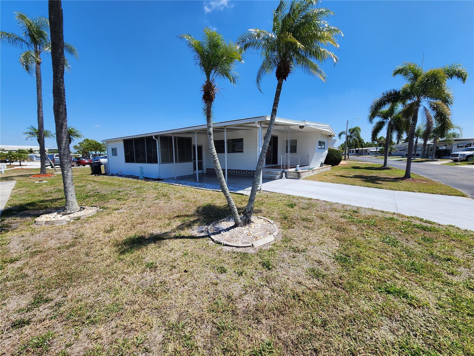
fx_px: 178
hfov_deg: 106.2
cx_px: 237
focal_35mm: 13
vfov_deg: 89.9
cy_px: 178
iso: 50
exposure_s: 1/1879
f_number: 2.2
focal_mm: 2.2
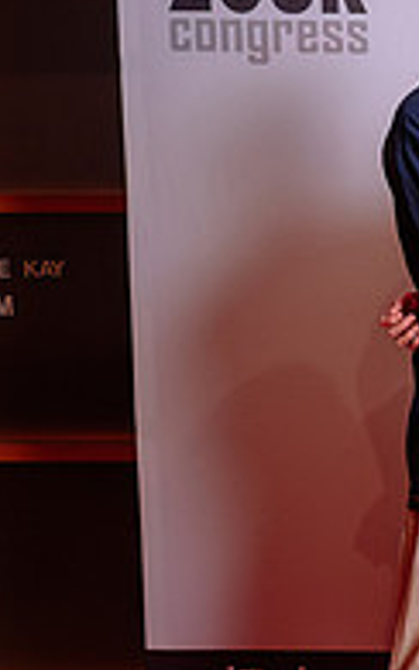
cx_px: 900
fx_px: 1880
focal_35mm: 103
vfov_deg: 20.2
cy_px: 384
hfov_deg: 11.2
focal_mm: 30
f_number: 4.5
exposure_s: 1/160
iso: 200
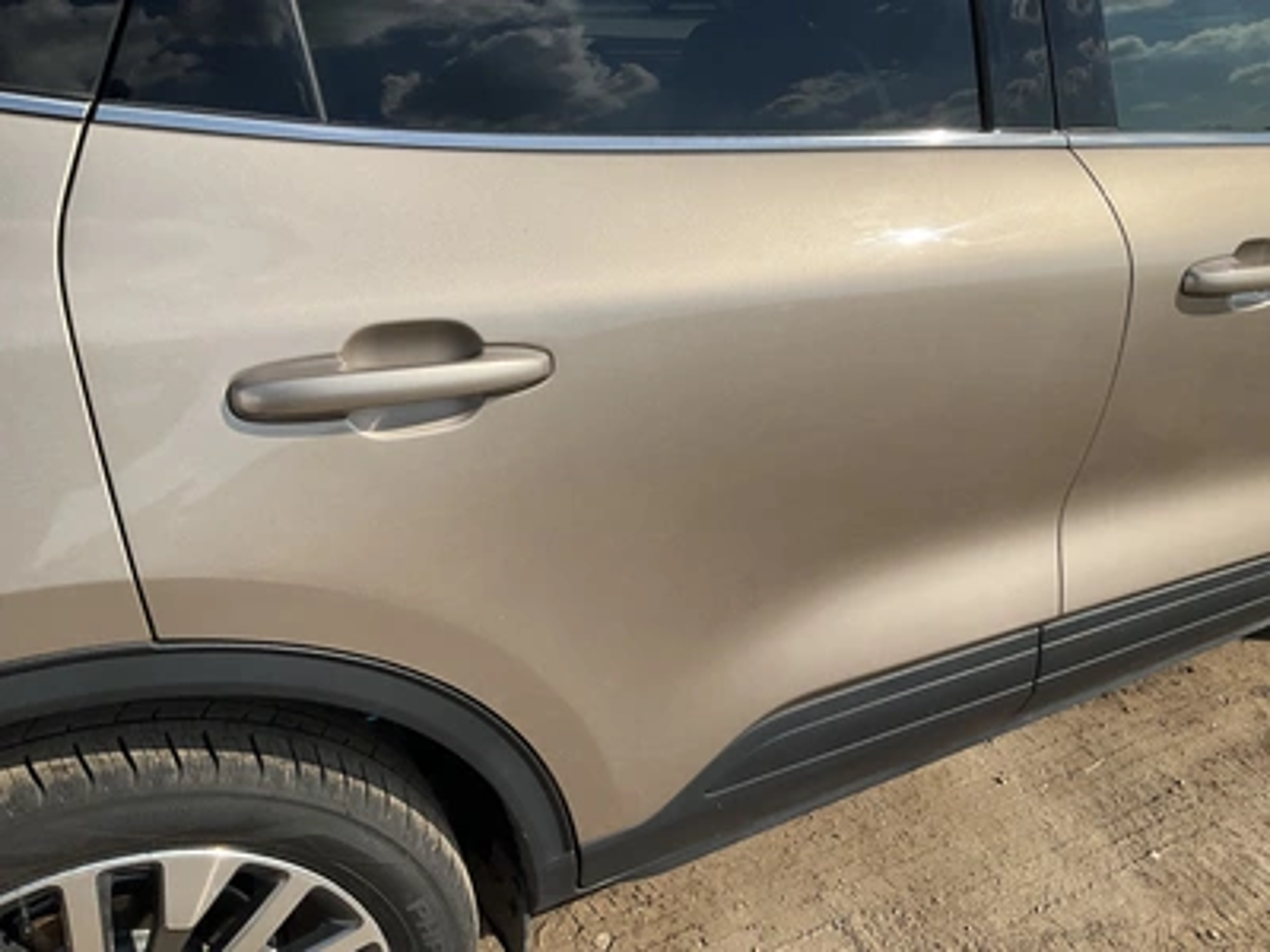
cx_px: 635
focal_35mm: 29
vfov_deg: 48.2
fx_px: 1064
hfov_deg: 61.7
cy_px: 476
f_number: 1.8
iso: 25
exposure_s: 1/2667
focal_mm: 3
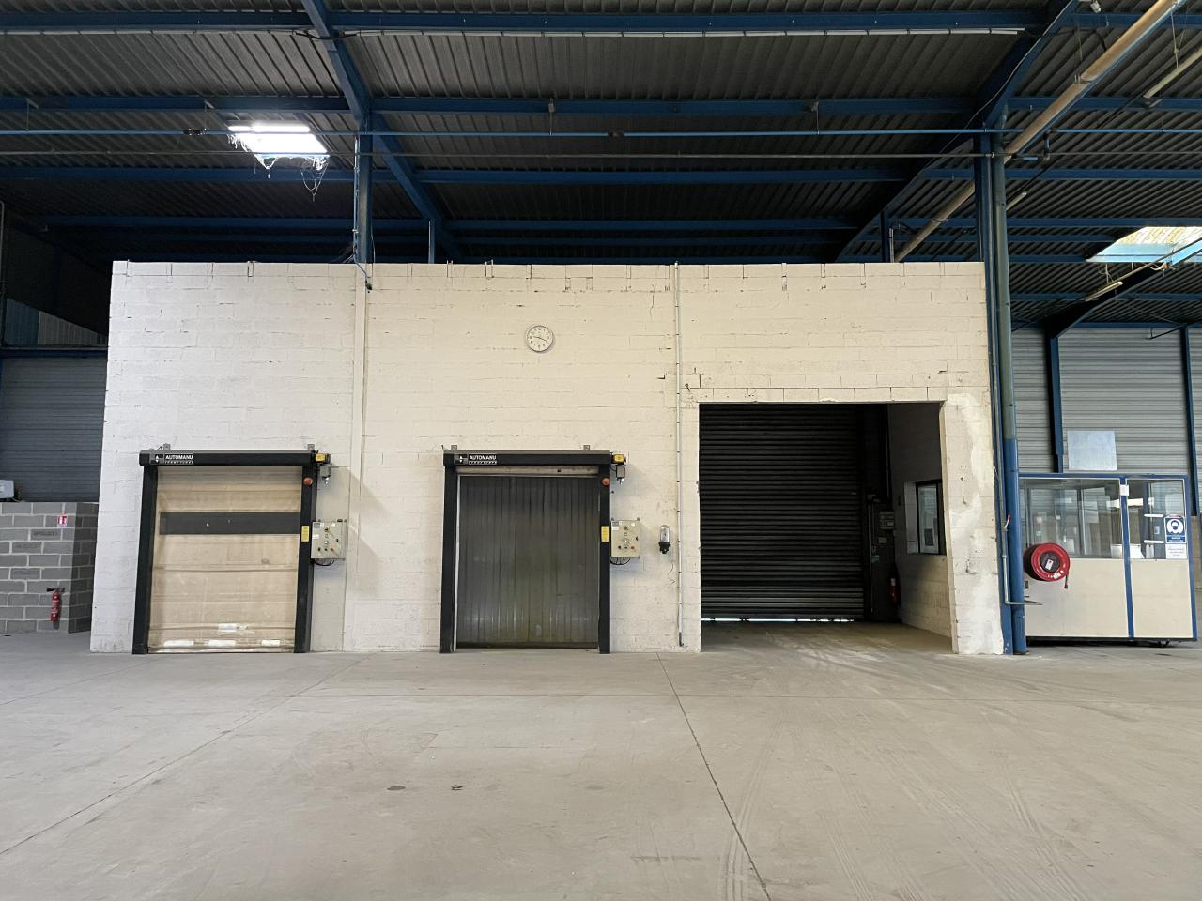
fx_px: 903
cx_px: 601
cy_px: 450
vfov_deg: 53.1
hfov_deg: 67.3
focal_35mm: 26
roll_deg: +0.0
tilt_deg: +6.0
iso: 400
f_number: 1.6
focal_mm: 4.2
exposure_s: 1/60
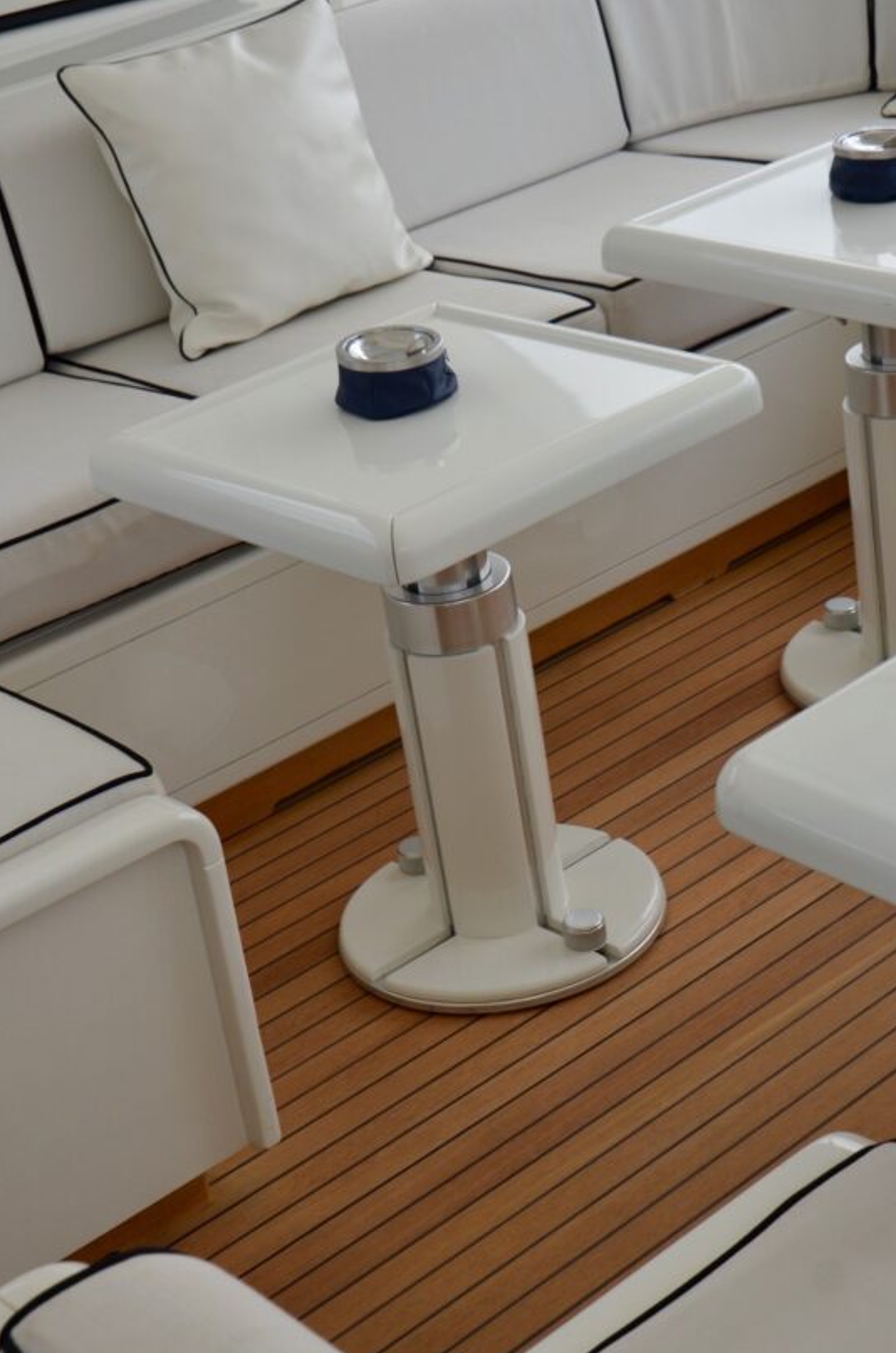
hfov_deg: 19.6
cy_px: 701
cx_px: 602
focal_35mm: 69
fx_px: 2587
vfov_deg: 29.3
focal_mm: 32
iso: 200
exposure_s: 1/200
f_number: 7.1
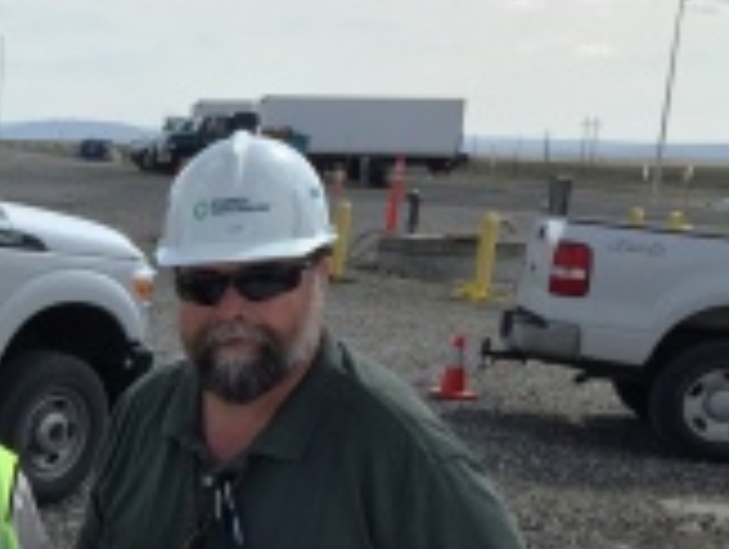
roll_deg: -2.1
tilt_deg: -13.0
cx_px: -261
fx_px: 1687
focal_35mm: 80
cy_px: 508
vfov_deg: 18.1
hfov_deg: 21.6
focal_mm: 4.15
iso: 32
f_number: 2.2
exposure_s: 1/2639
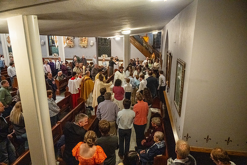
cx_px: 124
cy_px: 82
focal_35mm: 24
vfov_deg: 53.2
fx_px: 165
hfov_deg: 73.7
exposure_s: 1/60
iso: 5000
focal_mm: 24
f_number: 7.1
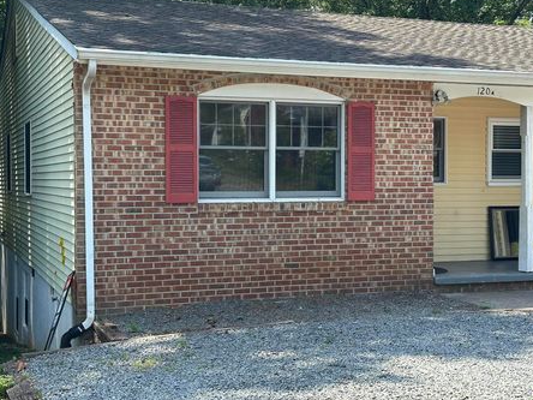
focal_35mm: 54
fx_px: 831
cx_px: 271
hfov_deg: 35.5
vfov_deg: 27.0
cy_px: 188
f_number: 1.78
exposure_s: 1/872
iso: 64
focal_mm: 6.86
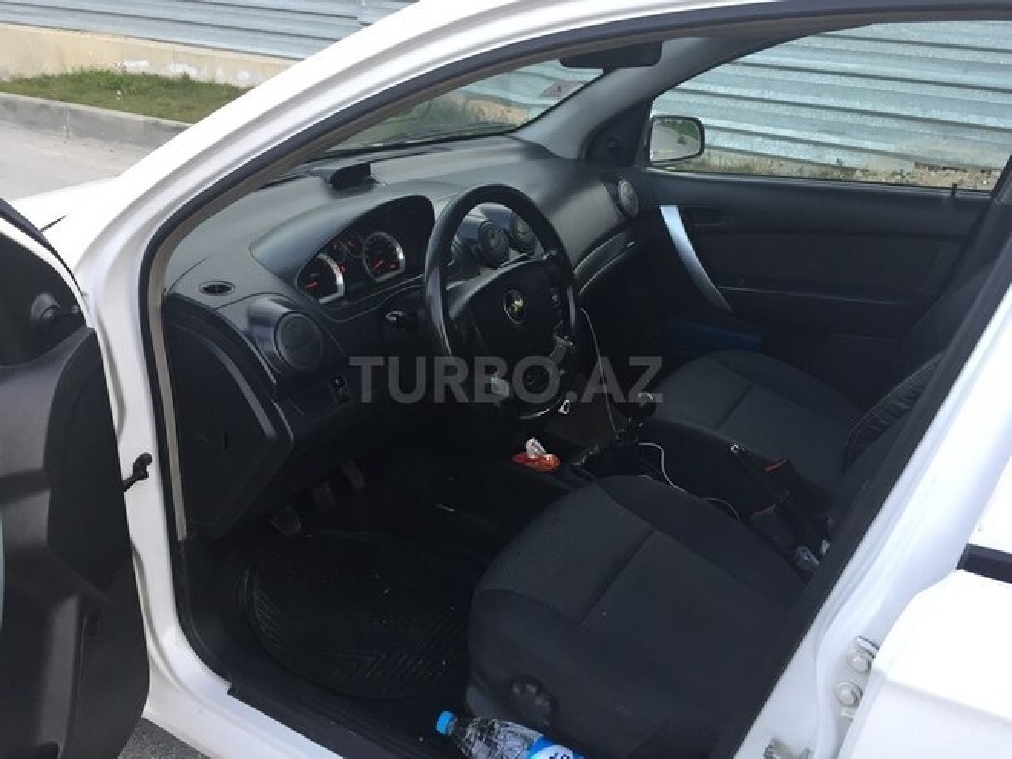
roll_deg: -4.4
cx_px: 506
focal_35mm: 29
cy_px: 380
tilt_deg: -27.6
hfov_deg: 61.7
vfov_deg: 48.2
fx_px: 848
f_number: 2.2
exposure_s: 1/33
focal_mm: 4.15
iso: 40
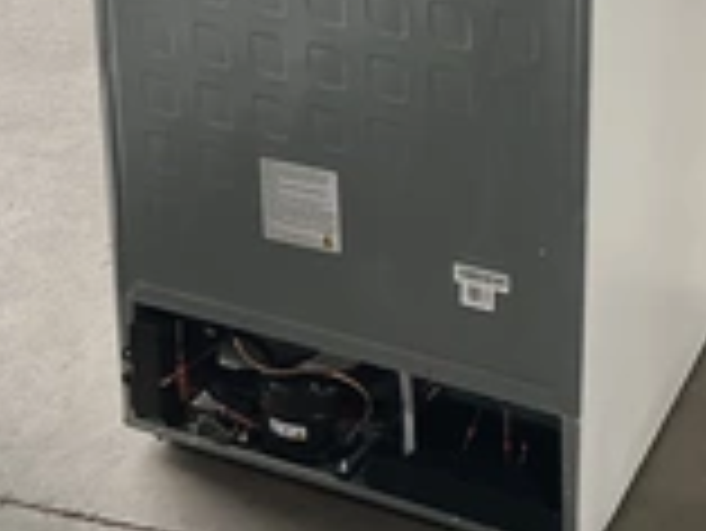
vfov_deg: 18.8
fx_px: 1510
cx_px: 540
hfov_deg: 25.9
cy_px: -117
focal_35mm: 74
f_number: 1.8
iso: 40
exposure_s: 1/122
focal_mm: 3
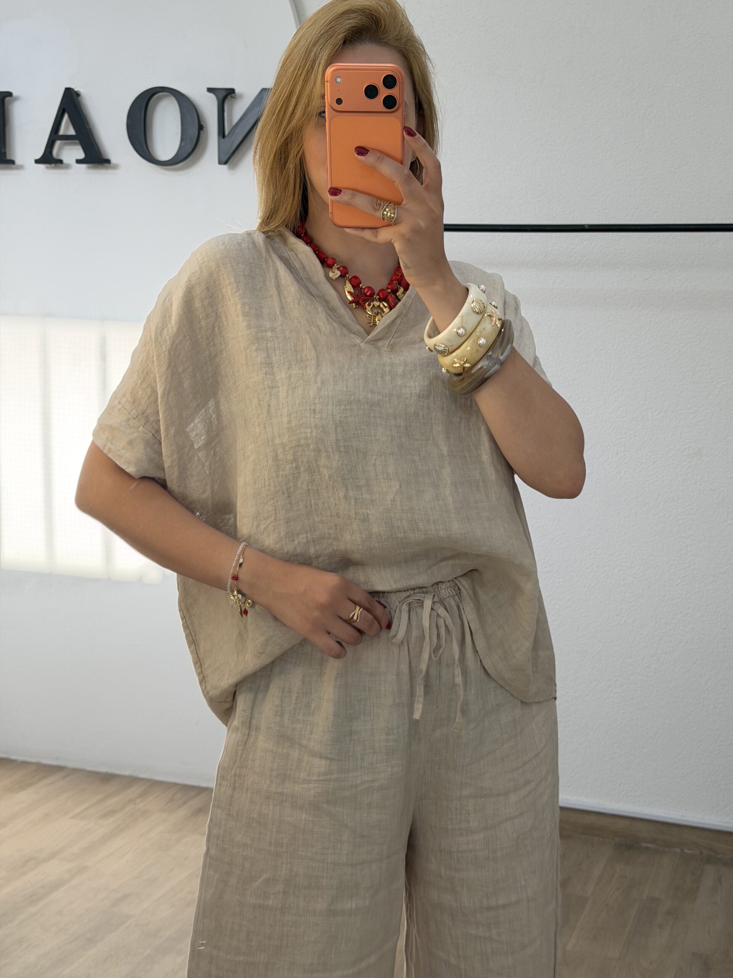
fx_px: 1355
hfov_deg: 30.3
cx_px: 366
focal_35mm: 48
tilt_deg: -24.4
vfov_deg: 39.7
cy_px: 489
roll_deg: -1.3
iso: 80
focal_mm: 6.76
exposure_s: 1/265
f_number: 1.78
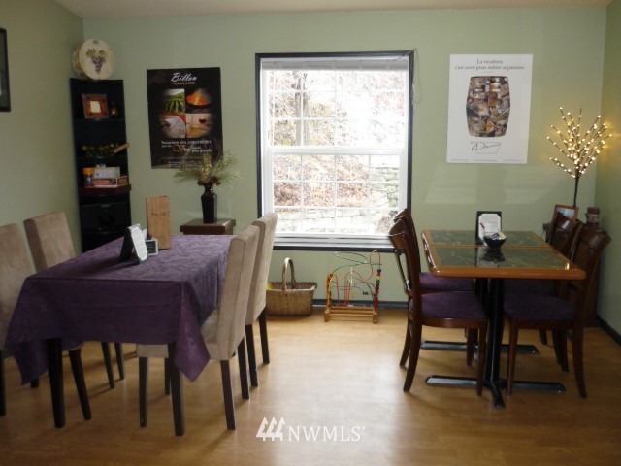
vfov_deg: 42.9
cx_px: 310
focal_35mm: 33
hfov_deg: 55.4
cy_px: 233
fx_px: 592
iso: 250
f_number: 2.8
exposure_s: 1/30
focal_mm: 5.5
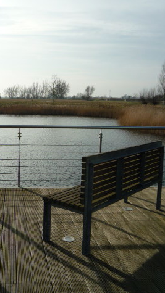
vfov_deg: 46.4
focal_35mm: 44
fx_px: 342
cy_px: 147
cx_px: 42
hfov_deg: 26.8
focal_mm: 5.2
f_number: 5.6
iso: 100
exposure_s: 1/500
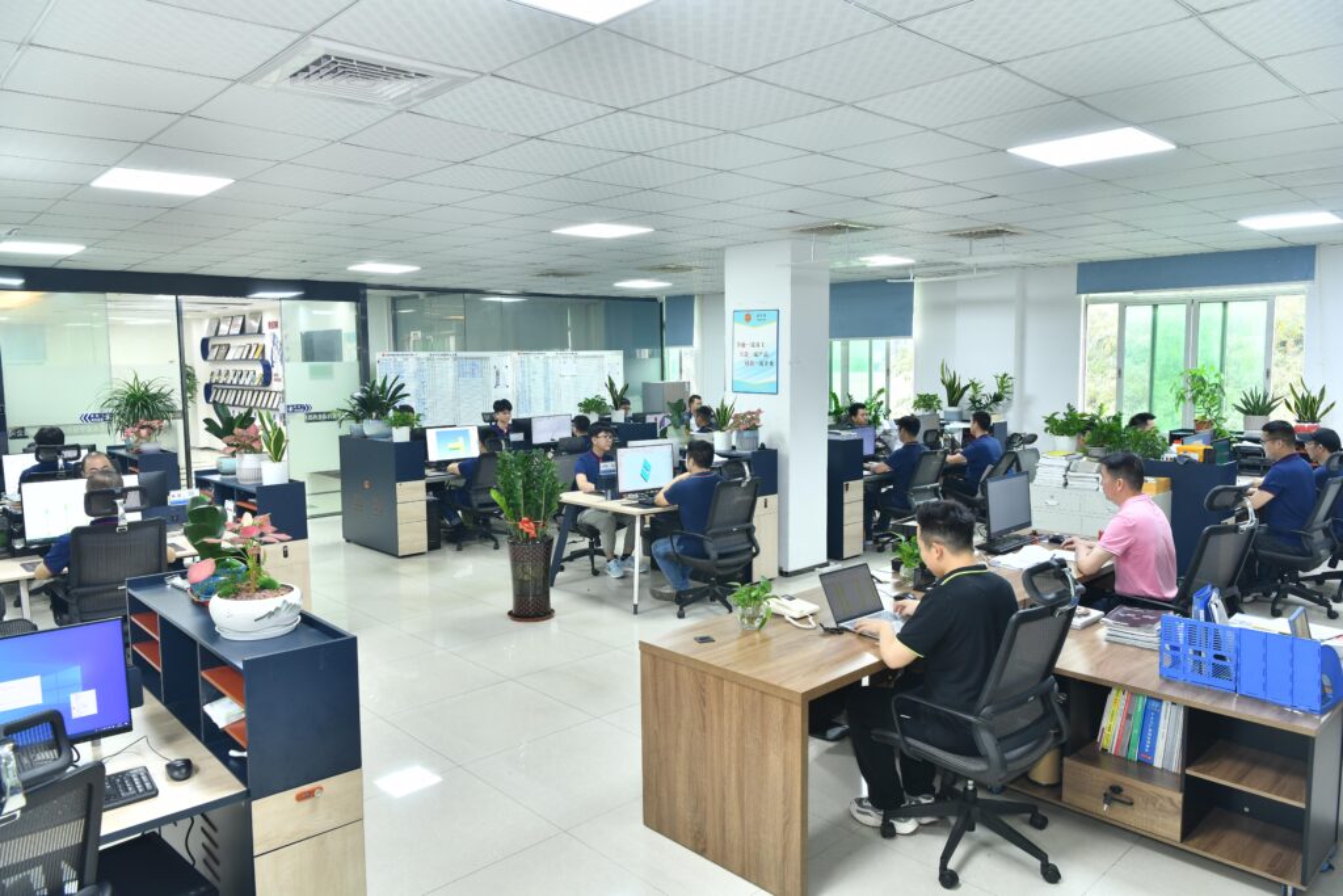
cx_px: 672
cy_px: 448
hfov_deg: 73.7
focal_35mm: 24
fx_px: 895
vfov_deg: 53.1
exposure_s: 1/13
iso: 400
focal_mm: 24
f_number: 8
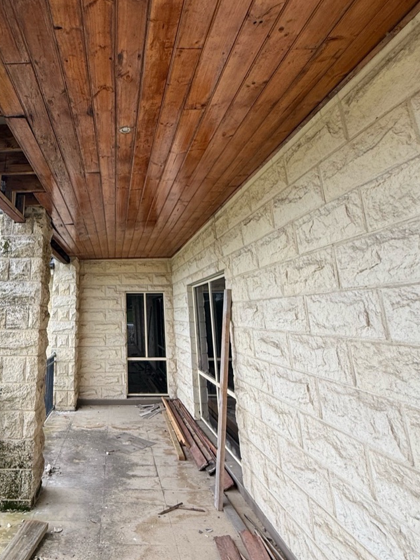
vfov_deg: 75.6
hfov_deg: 57.7
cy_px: 226
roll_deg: +1.2
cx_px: 100
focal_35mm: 22
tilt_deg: +16.8
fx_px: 356
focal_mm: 2.22
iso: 64
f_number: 2.2
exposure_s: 1/99
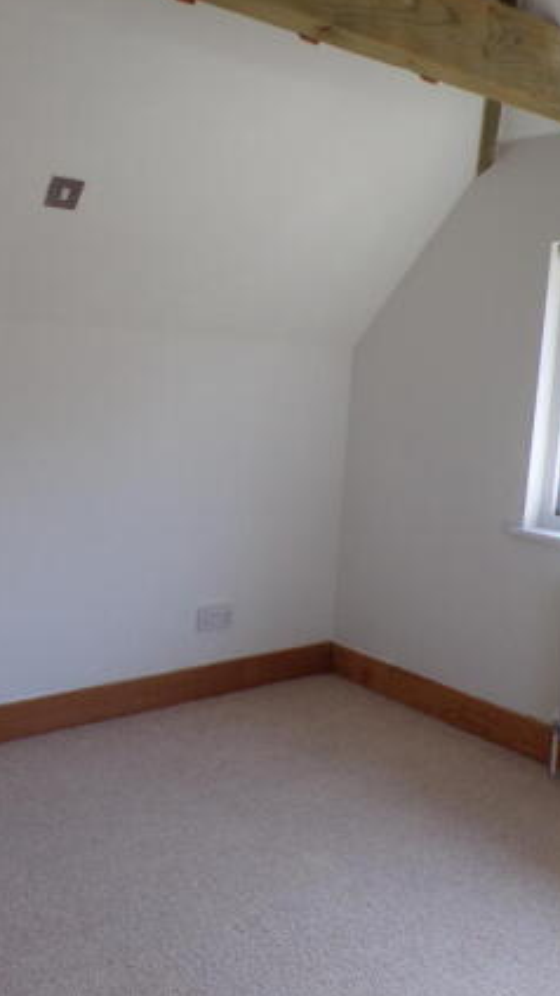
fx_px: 950
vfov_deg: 55.3
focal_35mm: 36
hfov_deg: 32.7
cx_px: 225
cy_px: 503
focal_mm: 4.3
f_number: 4.3
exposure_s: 1/58
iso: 80
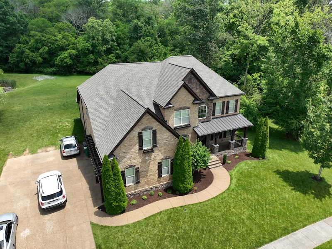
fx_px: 230
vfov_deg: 56.8
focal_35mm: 24
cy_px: 124
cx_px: 166
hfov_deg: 71.6
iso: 120
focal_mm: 12.29
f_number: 2.8
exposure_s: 1/1250
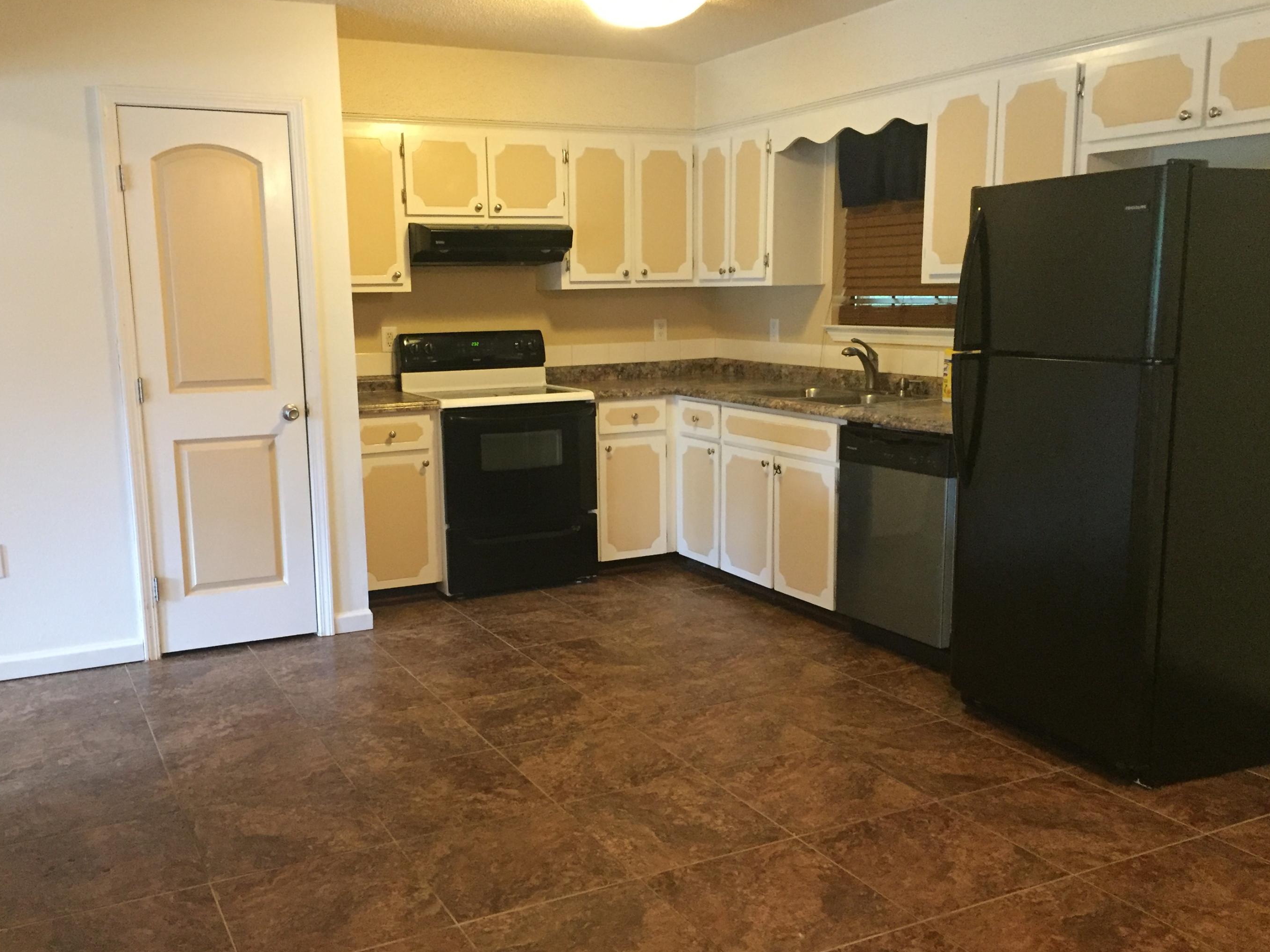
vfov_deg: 44.1
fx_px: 1174
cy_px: 513
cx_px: 578
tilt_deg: -10.4
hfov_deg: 56.7
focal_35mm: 32
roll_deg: +0.7
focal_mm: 4.15
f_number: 2.2
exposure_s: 1/15
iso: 320
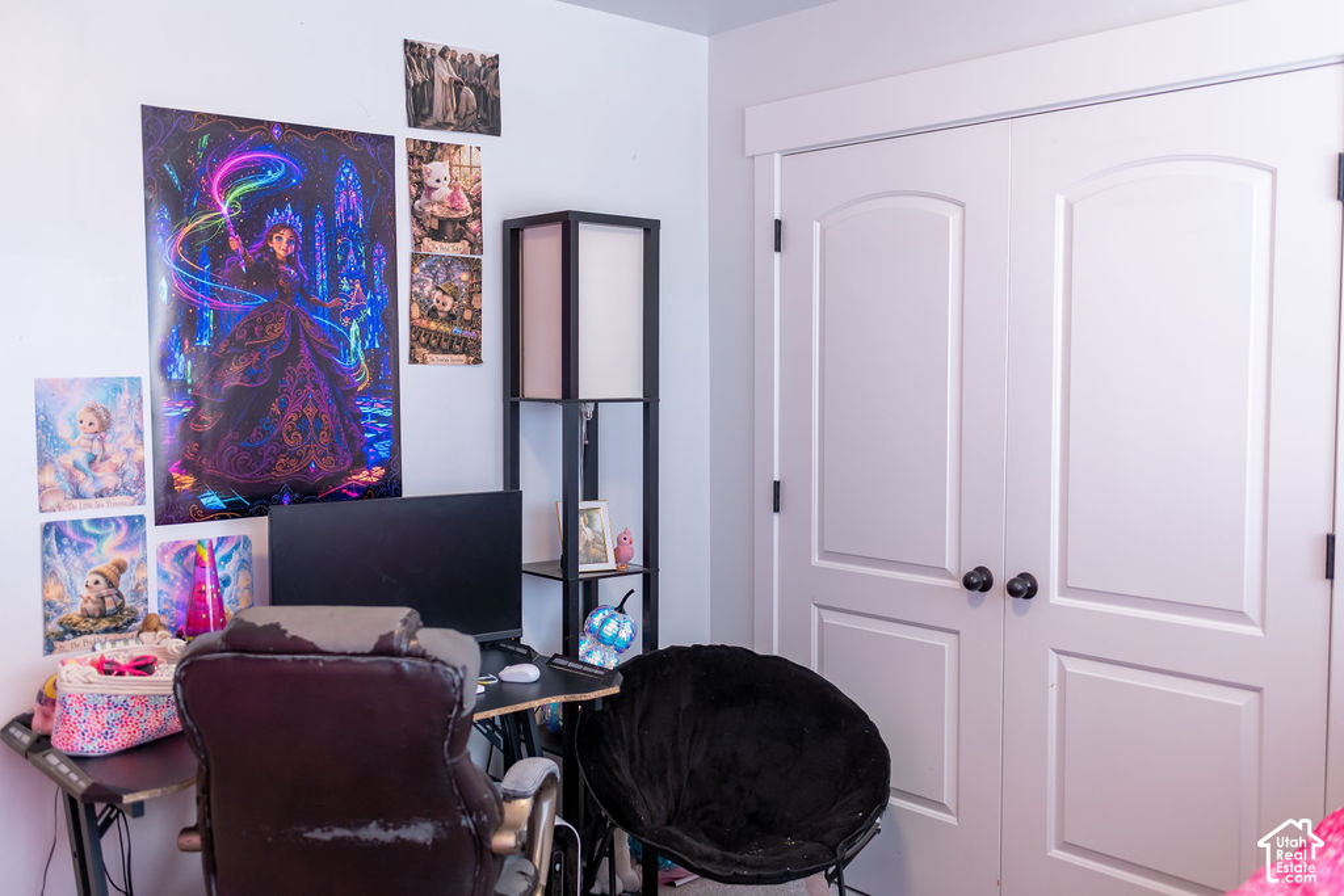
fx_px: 1307
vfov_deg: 37.9
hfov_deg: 54.4
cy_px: 448
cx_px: 672
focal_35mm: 35
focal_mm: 35
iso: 640
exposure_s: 1/200
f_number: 2.5
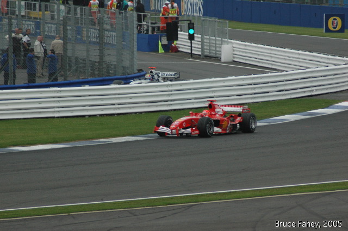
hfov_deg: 4.6
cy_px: 116
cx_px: 174
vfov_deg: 3.0
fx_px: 4344
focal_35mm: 450
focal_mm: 300
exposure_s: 1/2500
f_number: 7.1
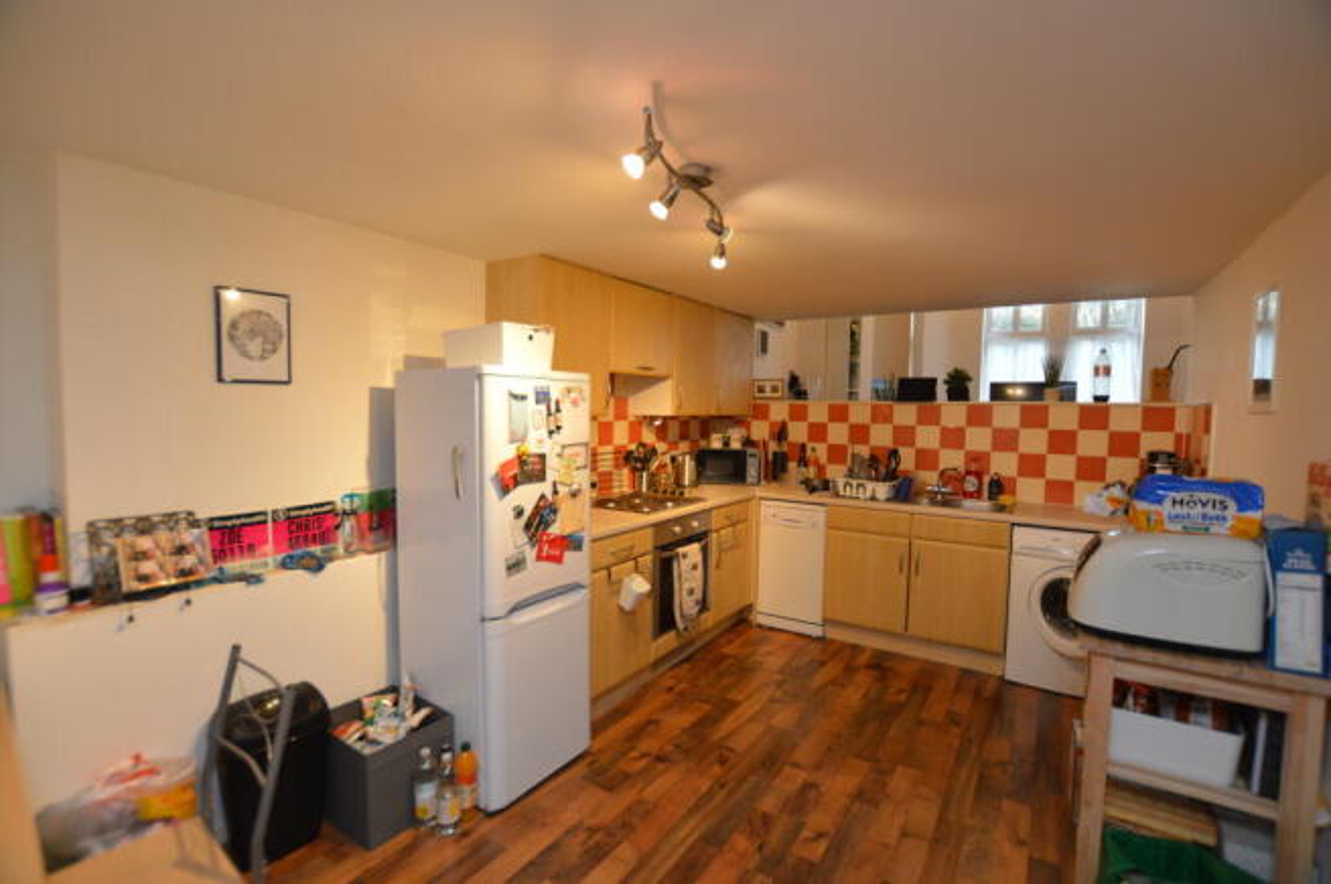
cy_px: 442
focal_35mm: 15
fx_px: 554
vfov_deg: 77.2
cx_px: 666
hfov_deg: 100.4
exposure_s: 1/60
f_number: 3.5
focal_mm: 10
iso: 640
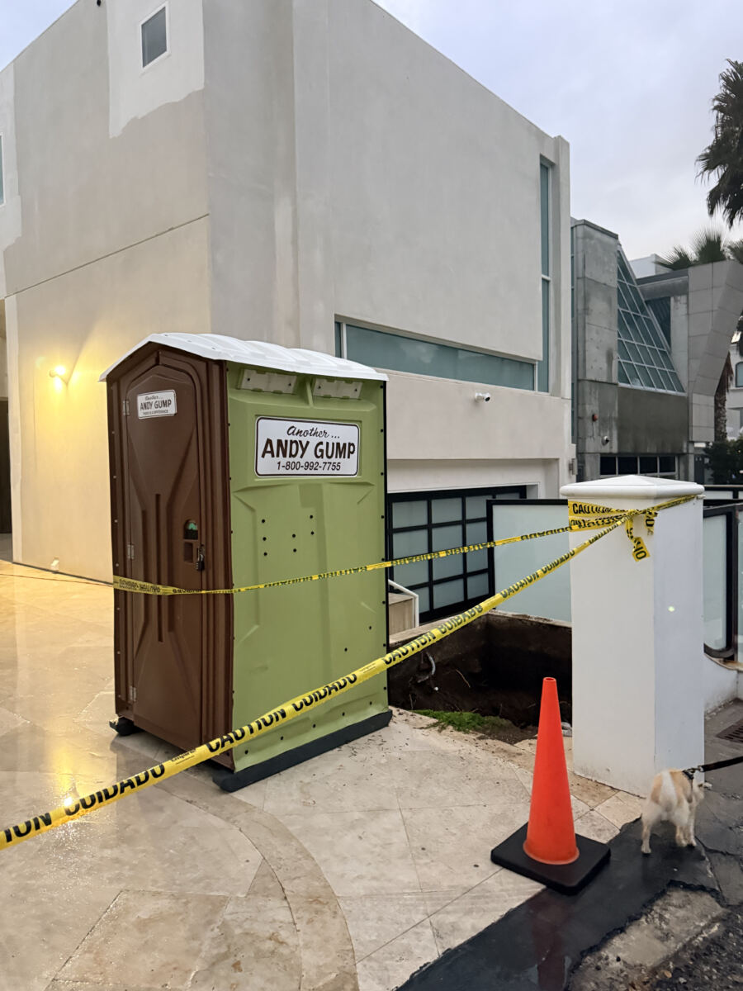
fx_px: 687
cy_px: 496
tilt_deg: -0.9
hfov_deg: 56.8
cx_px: 372
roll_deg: +1.2
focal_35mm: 24
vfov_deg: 71.6
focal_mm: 6.76
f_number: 1.78
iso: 800
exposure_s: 1/59
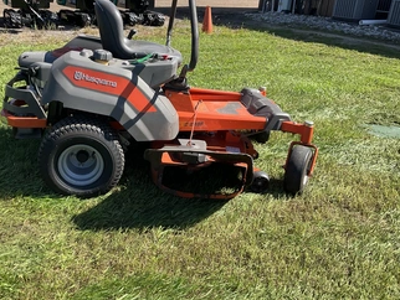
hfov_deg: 50.9
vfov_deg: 39.6
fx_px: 416
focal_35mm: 36
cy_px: 126
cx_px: 154
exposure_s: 1/683
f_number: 1.8
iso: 25
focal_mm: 3
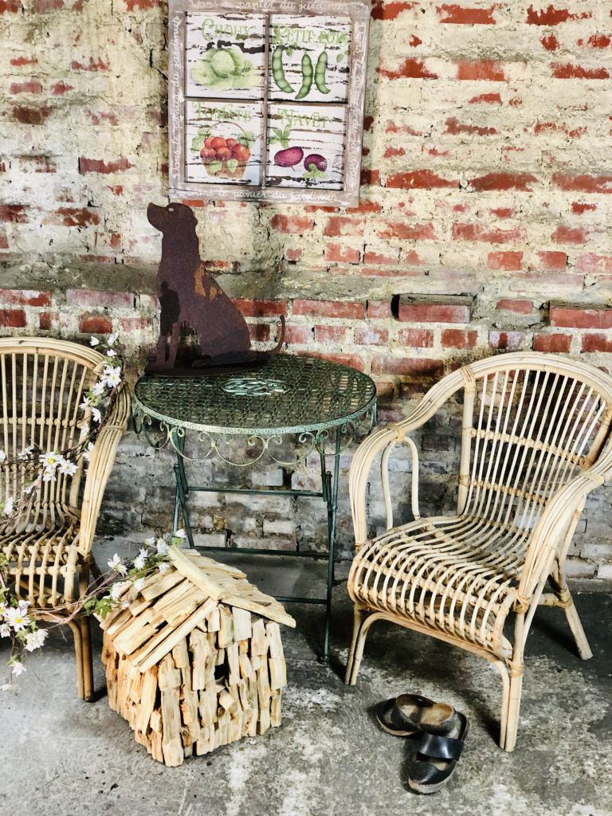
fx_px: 1226
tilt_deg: -19.4
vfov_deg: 36.8
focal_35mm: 52
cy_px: 408
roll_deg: -0.3
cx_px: 306
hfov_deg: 28.0
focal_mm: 6
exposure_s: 1/25
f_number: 2.4
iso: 160
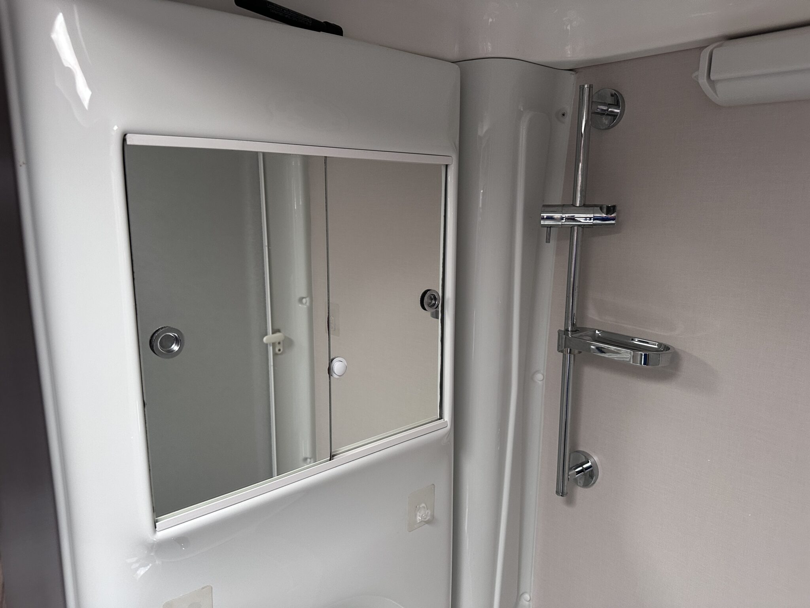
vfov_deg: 56.8
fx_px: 562
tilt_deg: -10.0
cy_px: 304
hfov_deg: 71.6
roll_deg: -1.6
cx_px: 405
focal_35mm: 24
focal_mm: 6.86
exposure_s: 1/60
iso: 250
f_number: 1.78
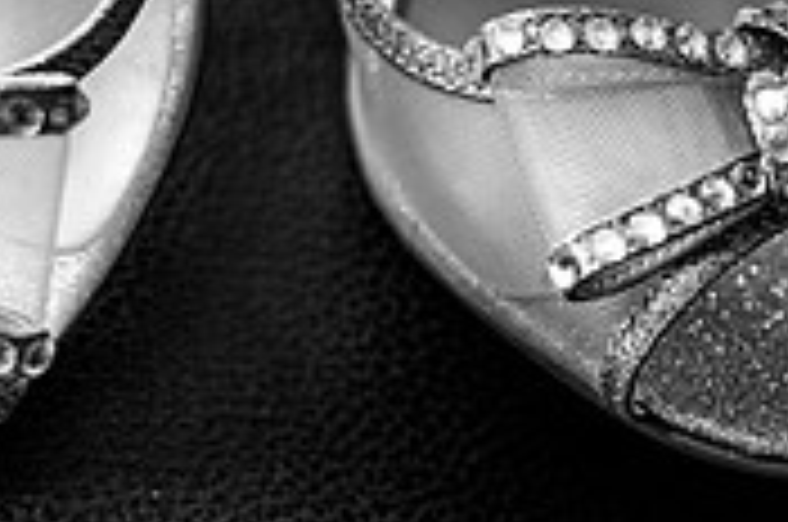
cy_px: 288
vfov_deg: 8.2
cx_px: 738
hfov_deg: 12.3
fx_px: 3627
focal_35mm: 166
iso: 800
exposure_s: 1/250
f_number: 2
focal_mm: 50
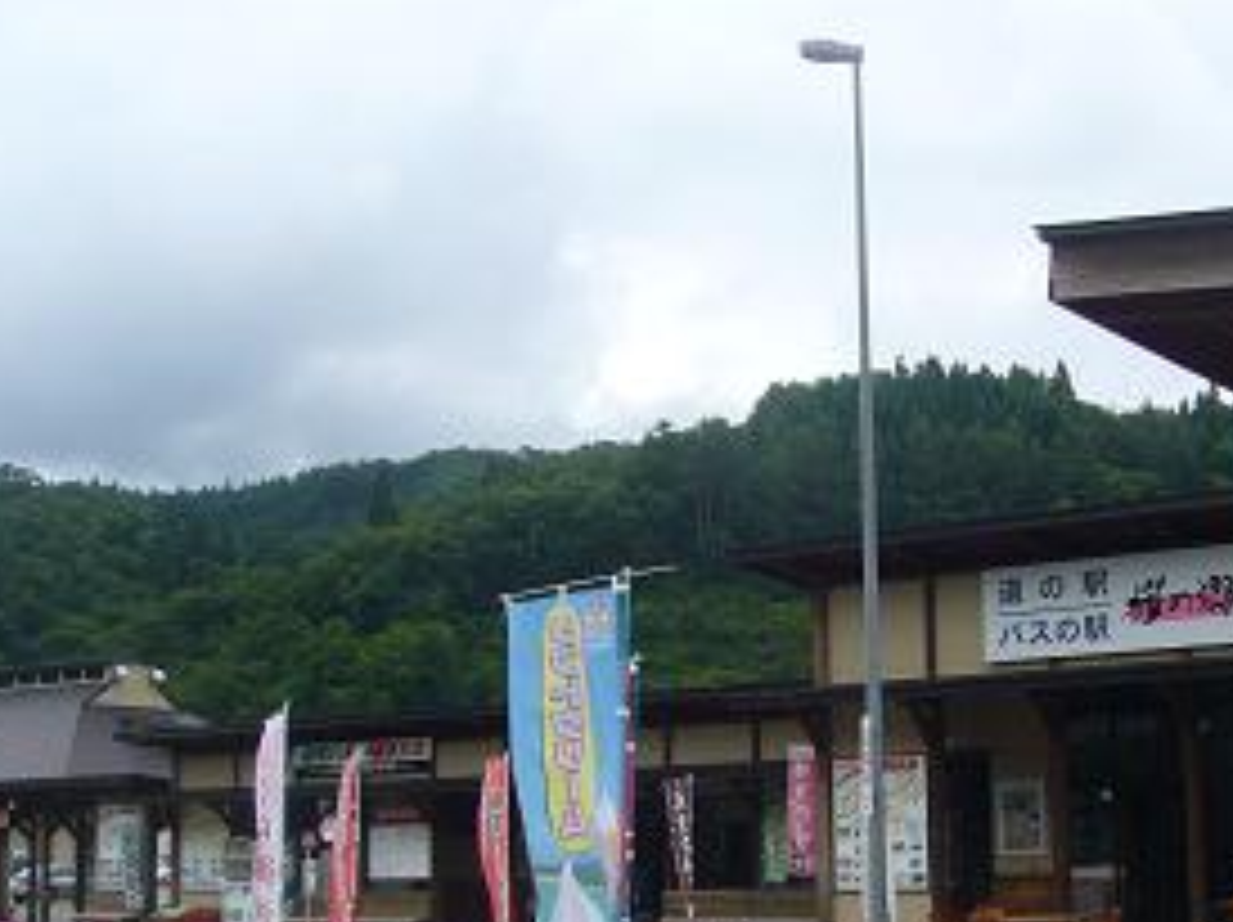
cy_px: 659
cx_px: 776
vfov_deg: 26.7
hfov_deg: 35.4
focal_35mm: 54
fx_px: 1922
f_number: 5.6
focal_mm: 5.8
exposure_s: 1/250
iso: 80
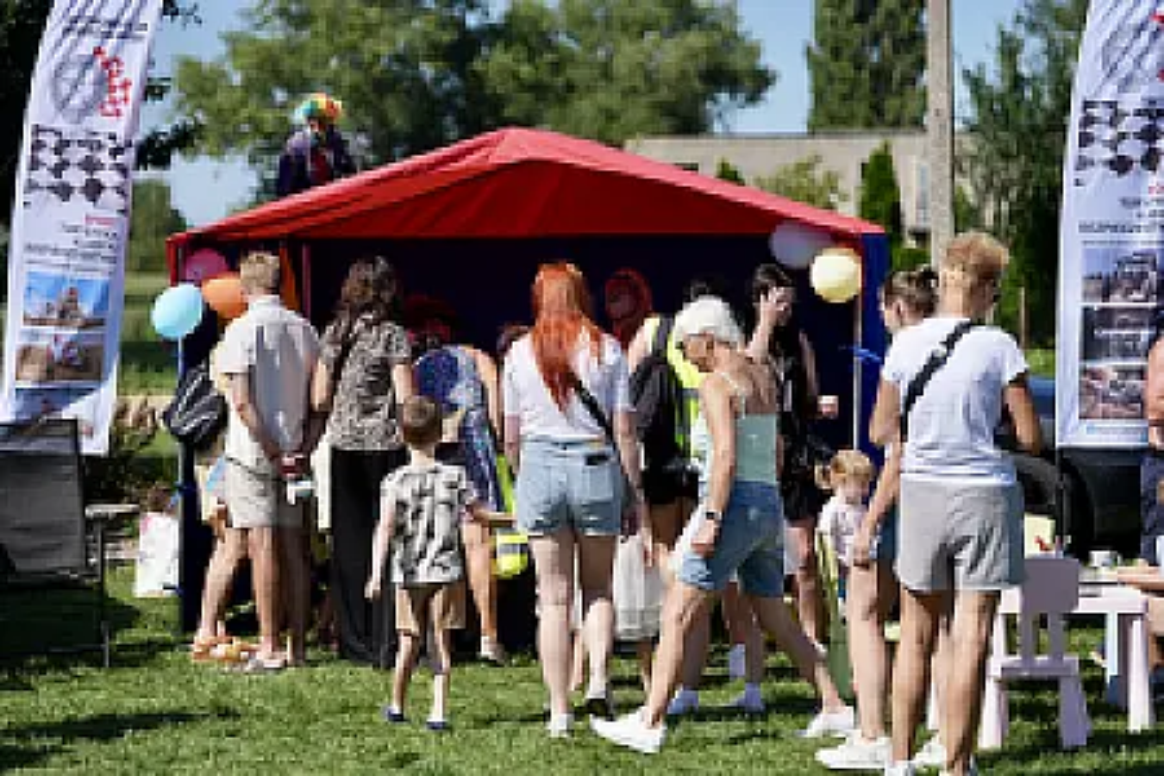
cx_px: 582
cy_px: 388
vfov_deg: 14.4
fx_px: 3071
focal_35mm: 95
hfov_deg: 21.5
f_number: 2.8
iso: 100
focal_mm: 95
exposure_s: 1/2500
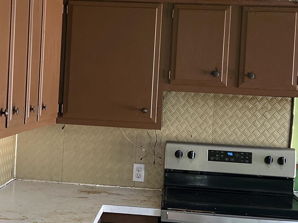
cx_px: 92
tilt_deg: -5.6
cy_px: 66
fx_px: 602
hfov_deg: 27.6
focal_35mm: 70
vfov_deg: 20.9
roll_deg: -3.4
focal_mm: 5.1
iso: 200
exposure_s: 1/60
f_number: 1.6
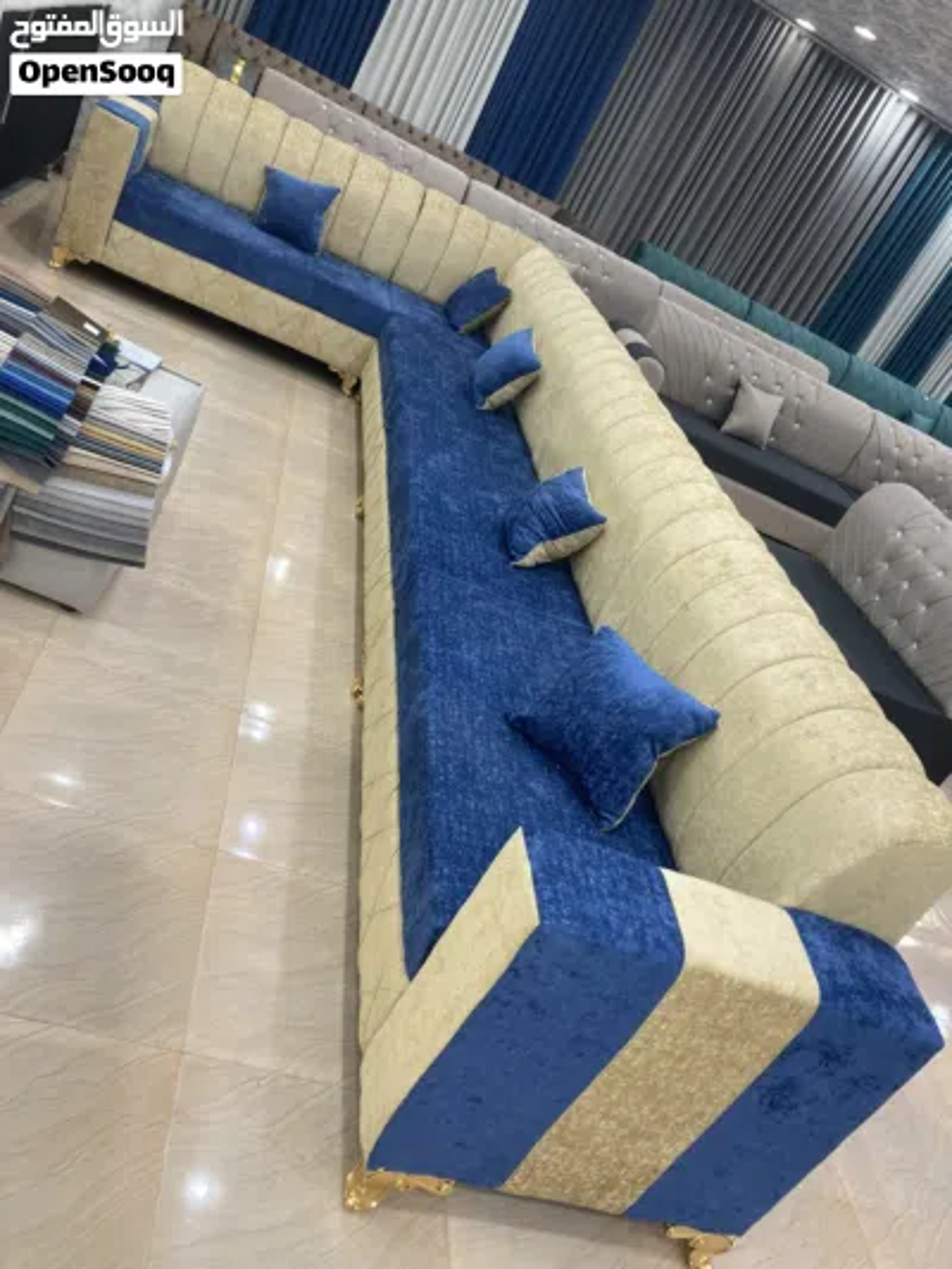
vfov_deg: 63.4
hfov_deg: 49.8
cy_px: 634
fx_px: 1026
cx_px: 476
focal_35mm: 28
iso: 64
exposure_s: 1/50
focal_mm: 3.99
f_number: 1.8
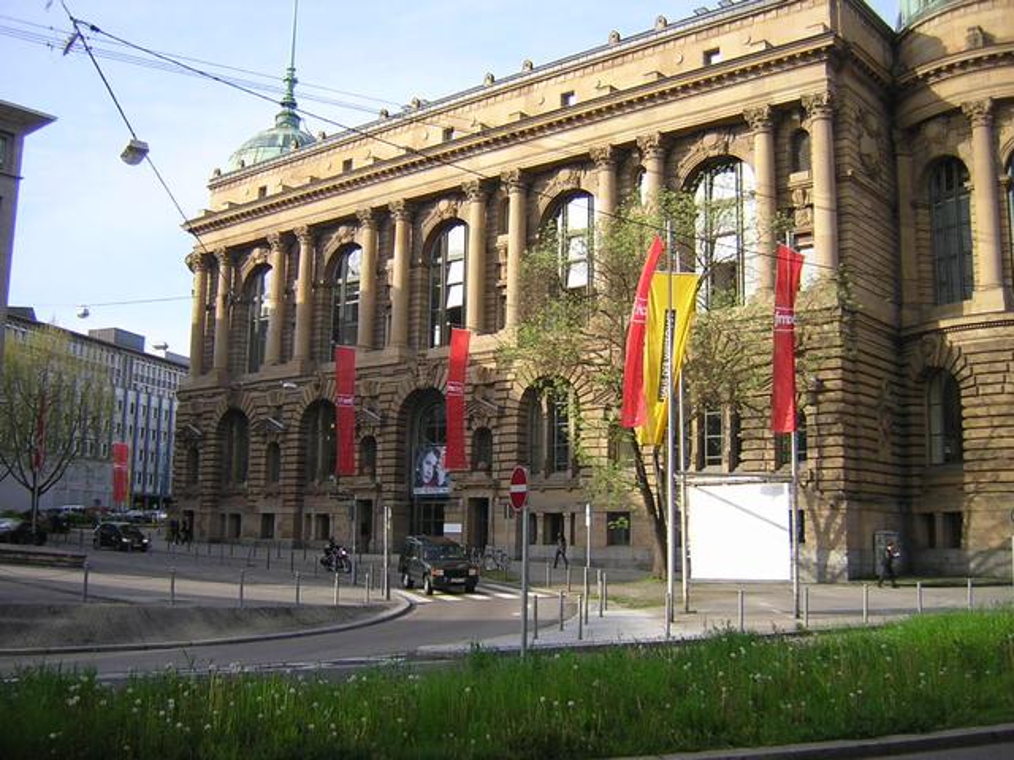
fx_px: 1055
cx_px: 507
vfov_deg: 39.7
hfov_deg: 51.4
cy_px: 380
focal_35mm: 36
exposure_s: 1/455
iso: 100
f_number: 2.6
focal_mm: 4.7
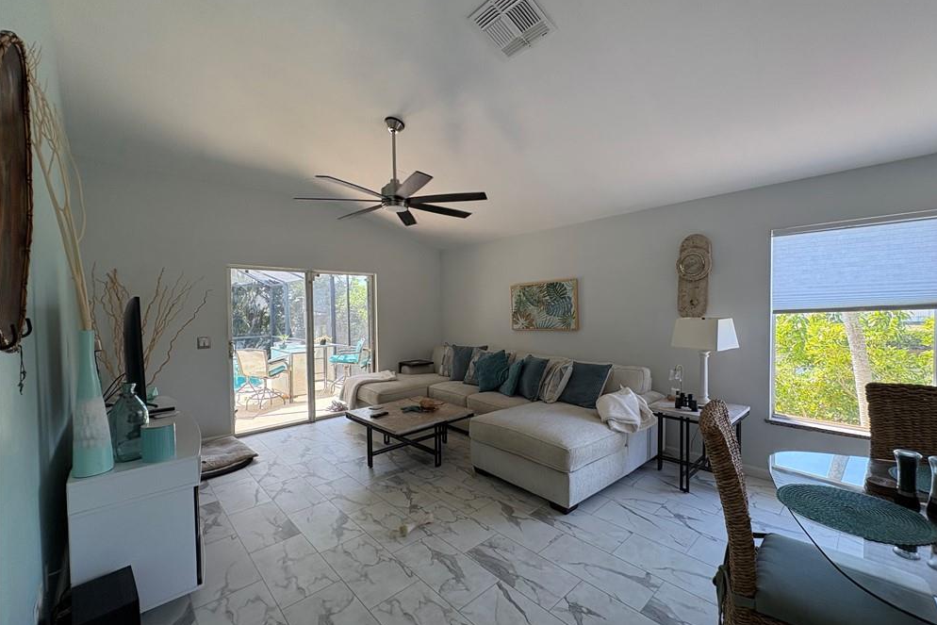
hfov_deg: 100.4
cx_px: 479
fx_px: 390
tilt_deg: -1.6
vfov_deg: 77.3
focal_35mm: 15
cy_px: 320
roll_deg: +1.3
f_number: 2.2
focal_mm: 2.22
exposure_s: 1/122
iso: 100
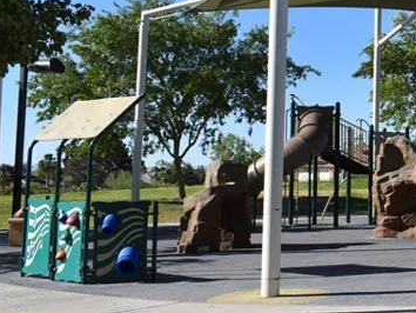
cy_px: 66
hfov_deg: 23.2
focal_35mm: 75
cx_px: 535
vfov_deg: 19.5
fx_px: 902
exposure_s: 1/400
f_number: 10
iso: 200
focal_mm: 18
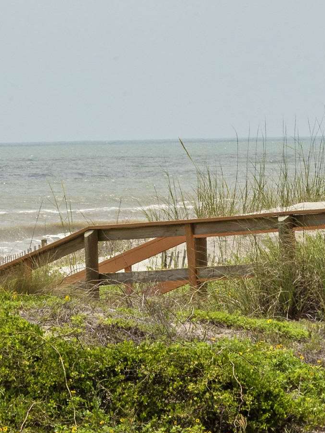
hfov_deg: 2.4
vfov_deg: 3.2
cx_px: 123
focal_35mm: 624
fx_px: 7811
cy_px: 104
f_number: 22
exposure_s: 1/400
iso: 360
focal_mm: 190
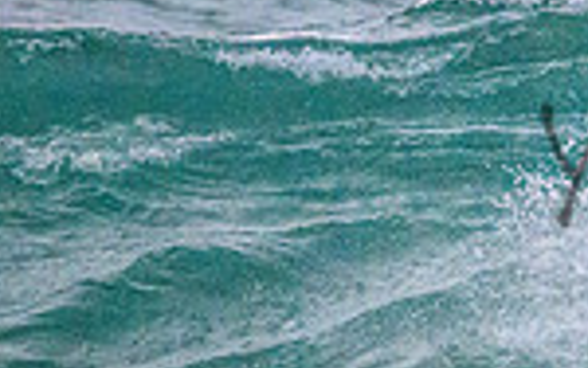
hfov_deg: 0.9
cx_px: 945
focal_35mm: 2358
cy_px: 131
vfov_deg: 0.6
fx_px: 37815
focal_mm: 600
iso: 14400
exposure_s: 1/2000
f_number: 11
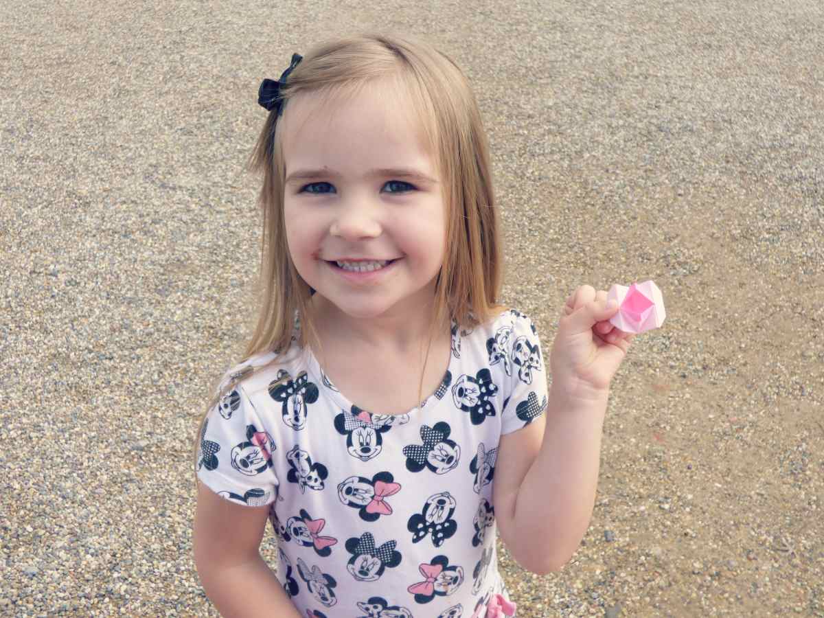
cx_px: 412
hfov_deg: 63.4
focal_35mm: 28
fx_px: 667
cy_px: 309
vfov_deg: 49.7
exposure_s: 1/400
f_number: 3.2
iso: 100
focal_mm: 4.83
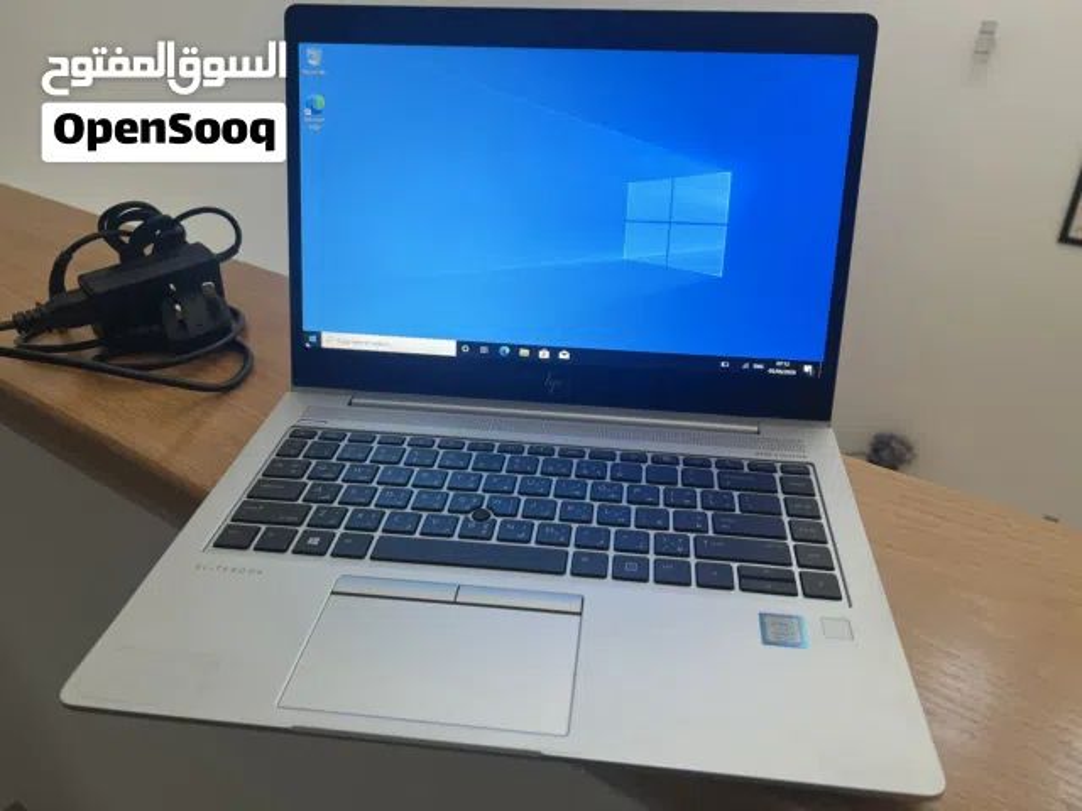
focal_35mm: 26
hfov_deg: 67.3
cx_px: 541
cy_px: 406
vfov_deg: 53.1
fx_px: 813
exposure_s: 1/113
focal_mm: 5.7
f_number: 1.5
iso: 125
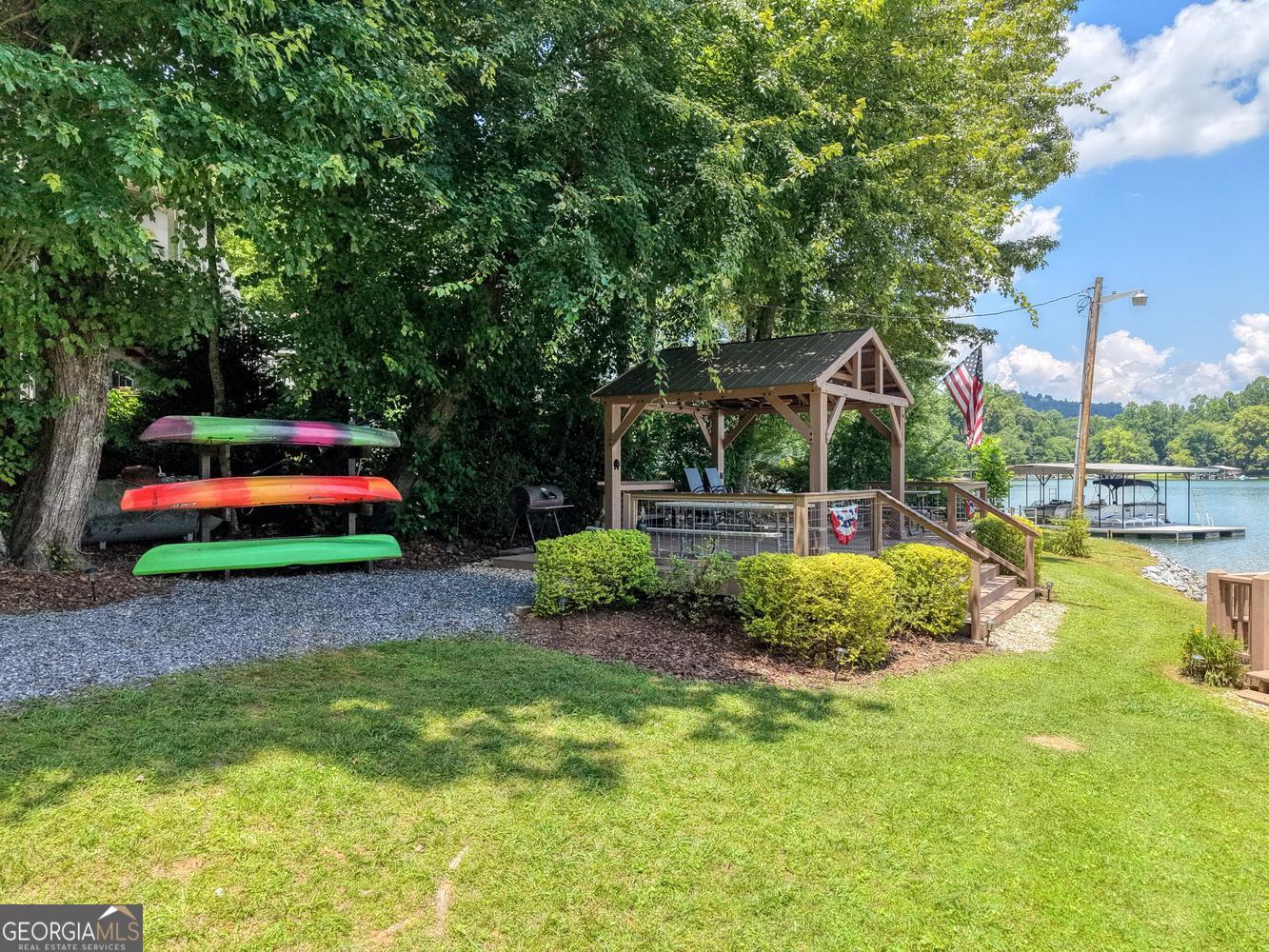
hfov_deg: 71.6
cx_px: 634
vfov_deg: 56.8
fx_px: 880
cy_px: 476
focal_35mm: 24
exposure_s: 1/5000
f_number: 1.8
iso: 400
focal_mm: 8.67
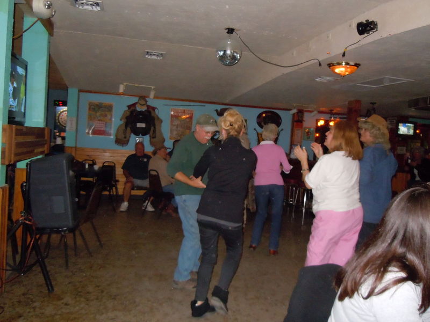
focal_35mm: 30
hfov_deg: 60.0
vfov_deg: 46.8
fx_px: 373
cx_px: 215
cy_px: 161
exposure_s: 1/30
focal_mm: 5.4
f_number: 3.5
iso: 800
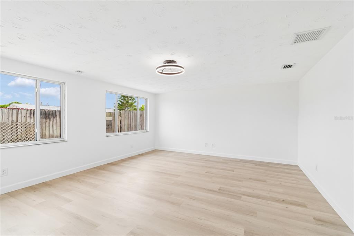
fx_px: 147
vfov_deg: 77.3
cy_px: 118
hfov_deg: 100.4
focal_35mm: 15
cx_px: 177
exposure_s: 1/30
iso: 100
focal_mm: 10
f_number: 7.1
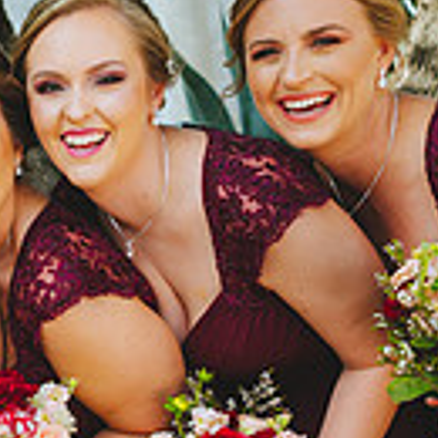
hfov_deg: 17.2
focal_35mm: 91
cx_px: -219
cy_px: 350
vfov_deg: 18.9
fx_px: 1303
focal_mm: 24
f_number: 2.8
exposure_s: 1/800
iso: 160
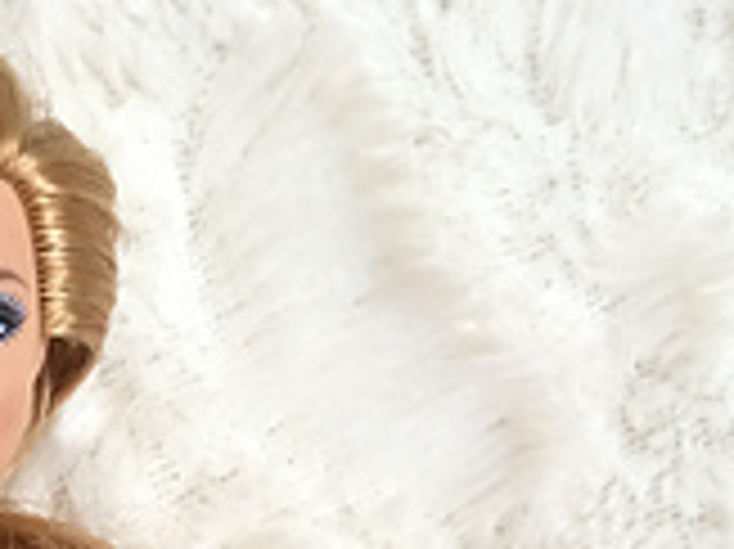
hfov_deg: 20.8
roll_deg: -3.1
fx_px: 1886
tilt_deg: -34.4
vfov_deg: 15.7
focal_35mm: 89
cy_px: 736
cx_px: -99
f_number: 2.2
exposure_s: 1/30
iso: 160
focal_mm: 4.15
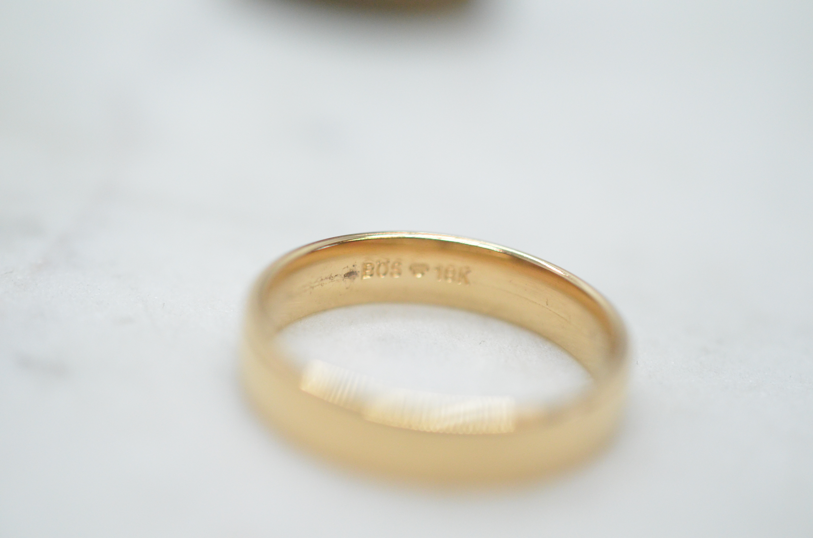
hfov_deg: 33.5
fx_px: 1352
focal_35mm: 60
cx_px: 406
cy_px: 269
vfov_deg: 22.5
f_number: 4
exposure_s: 1/2000
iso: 3200
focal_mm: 40
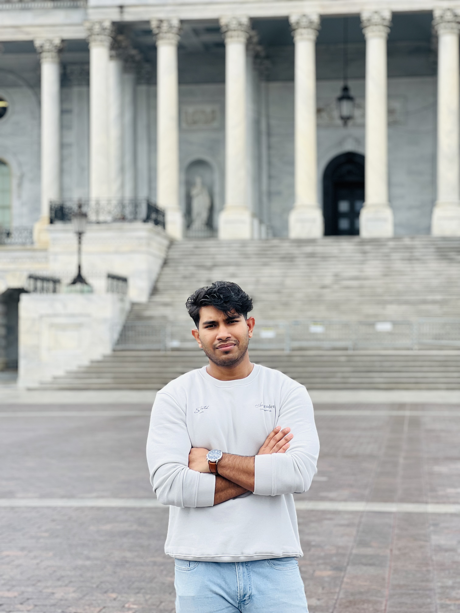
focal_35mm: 77
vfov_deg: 25.3
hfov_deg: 19.1
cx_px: 230
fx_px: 1364
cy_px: 306
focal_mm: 9
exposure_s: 1/133
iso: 20
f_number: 2.8
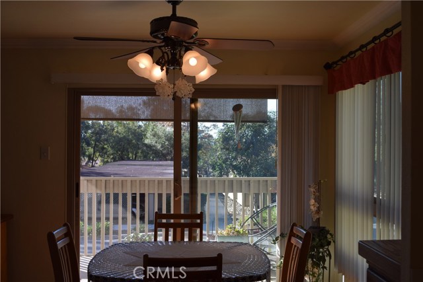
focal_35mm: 44
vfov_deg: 30.9
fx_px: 511
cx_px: 212
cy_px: 141
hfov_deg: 45.0
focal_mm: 29
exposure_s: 1/200
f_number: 7.1
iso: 400
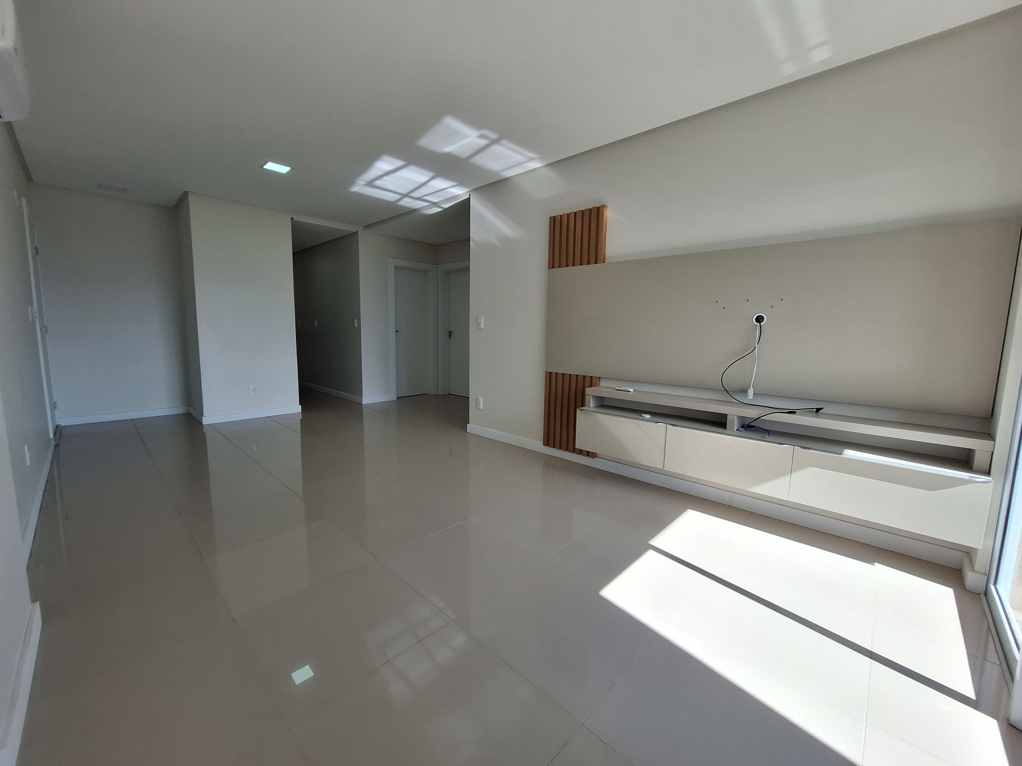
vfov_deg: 89.9
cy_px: 383
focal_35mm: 13
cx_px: 511
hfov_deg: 106.2
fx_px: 384
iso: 40
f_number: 2.2
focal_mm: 1.74
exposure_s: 1/722
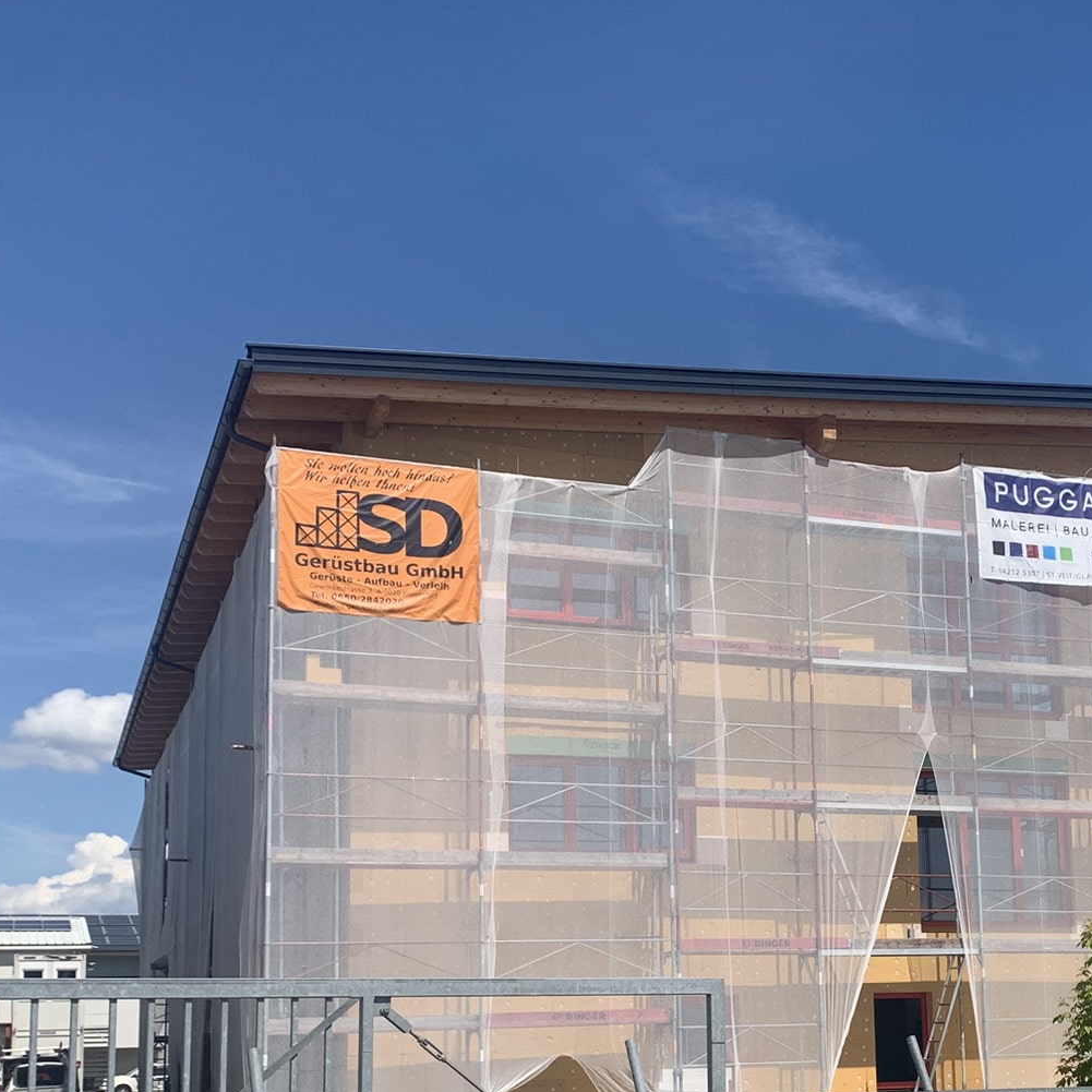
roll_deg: +0.6
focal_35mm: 47
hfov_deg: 35.4
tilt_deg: +6.7
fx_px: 1677
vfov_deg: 35.3
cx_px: 791
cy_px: 808
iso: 25
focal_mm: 4.25
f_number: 1.8
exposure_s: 1/3086
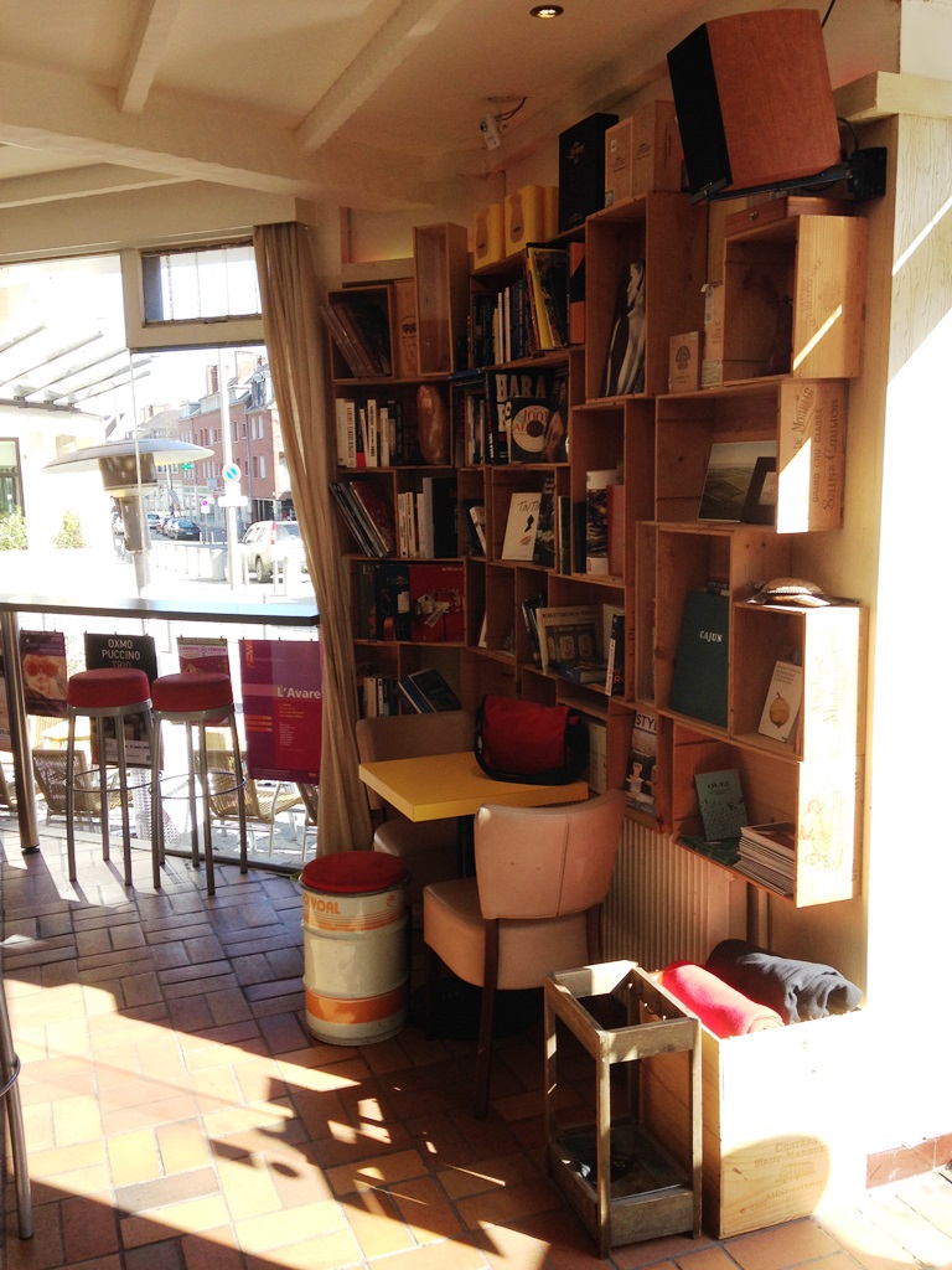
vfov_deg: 55.4
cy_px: 635
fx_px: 1210
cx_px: 476
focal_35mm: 33
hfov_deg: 42.9
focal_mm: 4.12
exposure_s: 1/197
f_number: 2.4
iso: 50
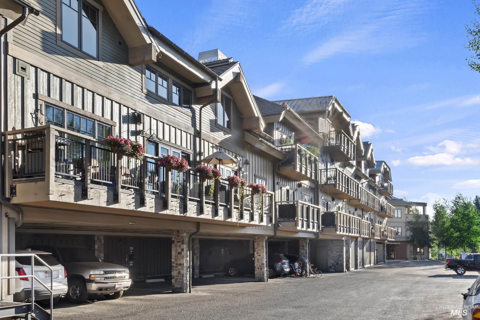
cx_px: 207
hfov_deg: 57.0
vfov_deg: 39.9
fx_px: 440
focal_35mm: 33
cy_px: 143
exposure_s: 1/40
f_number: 22
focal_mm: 29
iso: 800
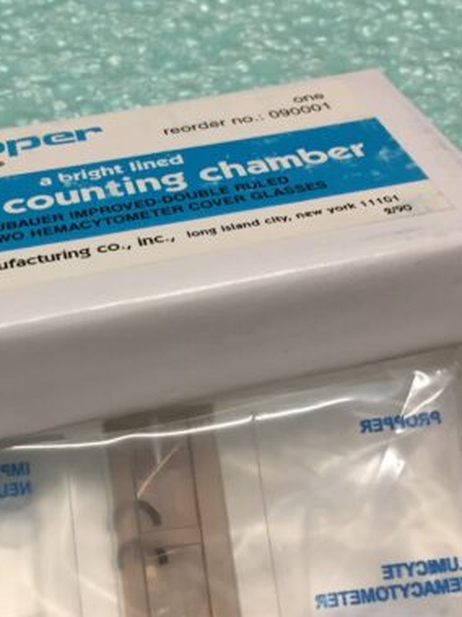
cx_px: 148
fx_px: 908
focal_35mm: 51
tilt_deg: -60.0
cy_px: 330
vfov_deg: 37.5
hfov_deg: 28.3
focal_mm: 4.15
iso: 100
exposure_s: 1/30
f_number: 2.2
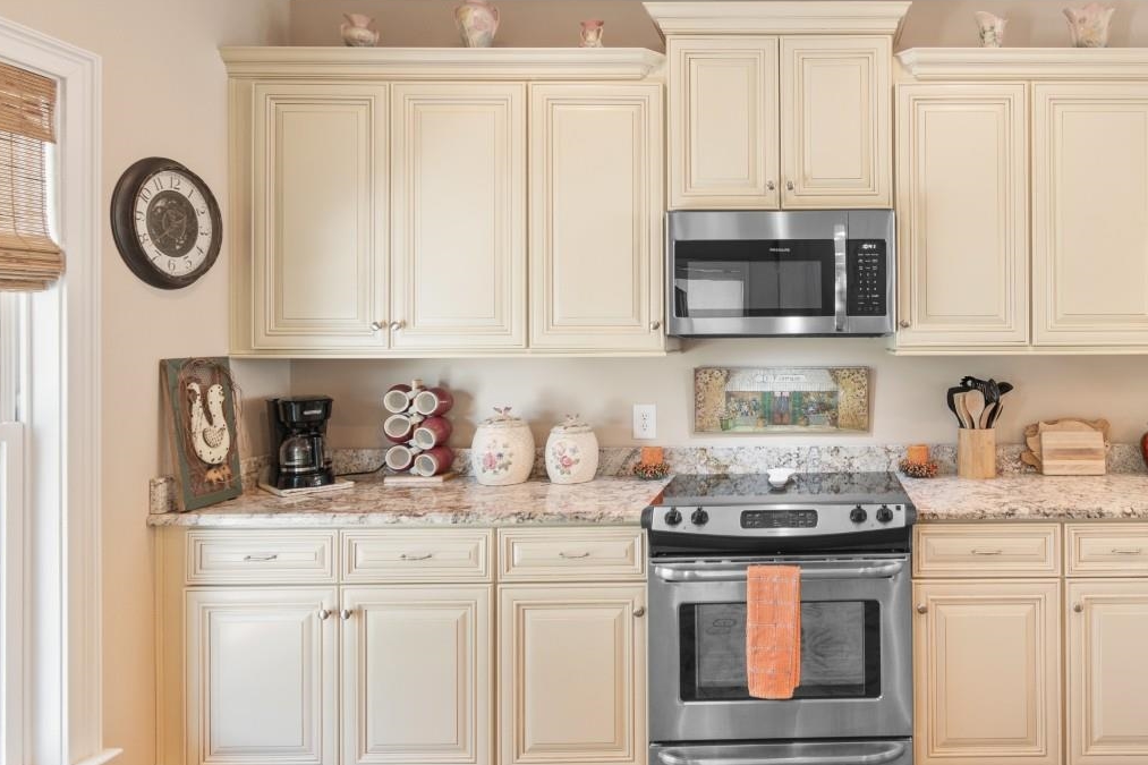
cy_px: 315
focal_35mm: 24
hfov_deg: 70.3
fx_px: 765
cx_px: 815
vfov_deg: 52.8
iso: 100
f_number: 4.5
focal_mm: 10
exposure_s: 1/3
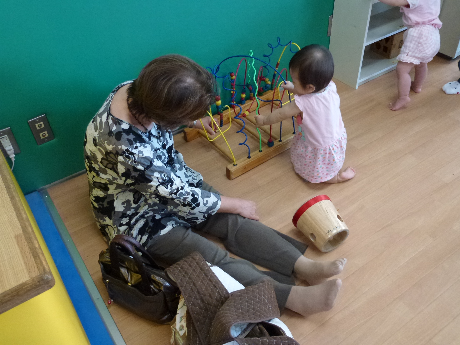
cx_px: 230
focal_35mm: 30
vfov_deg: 46.8
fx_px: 399
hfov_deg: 60.0
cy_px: 172
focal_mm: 5.4
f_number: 3.5
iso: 400
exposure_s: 1/50
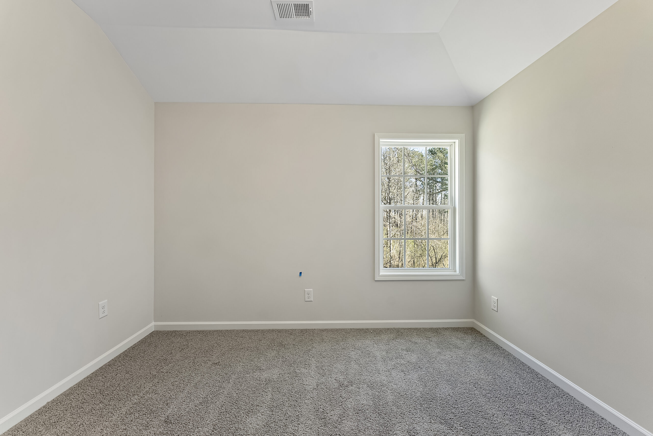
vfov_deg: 81.3
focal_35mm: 14
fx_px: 254
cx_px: 326
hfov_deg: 104.2
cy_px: 218
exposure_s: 1/10
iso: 400
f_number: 7.1
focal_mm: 14
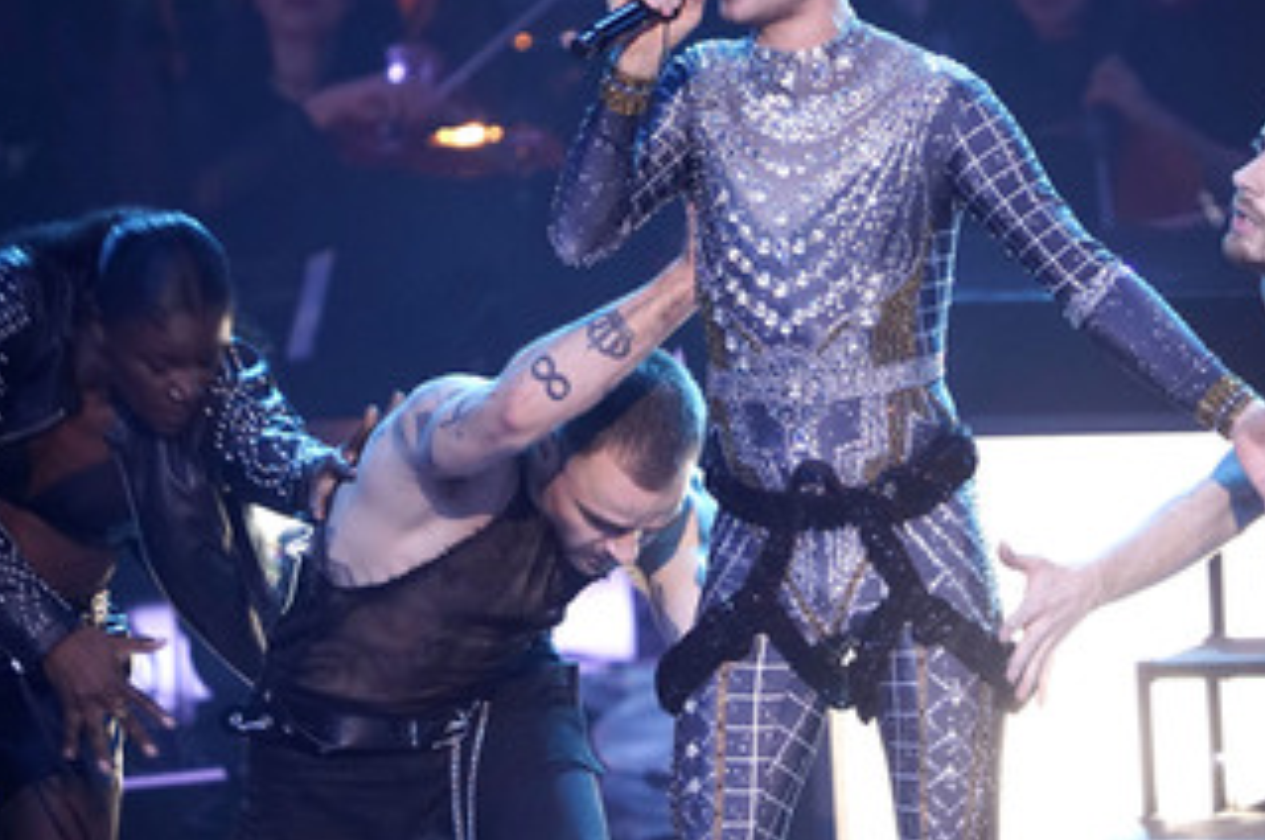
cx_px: 775
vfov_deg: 2.5
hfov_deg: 3.8
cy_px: 329
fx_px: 19271
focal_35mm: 549
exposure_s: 1/160
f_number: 6.3
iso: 5000
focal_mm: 388
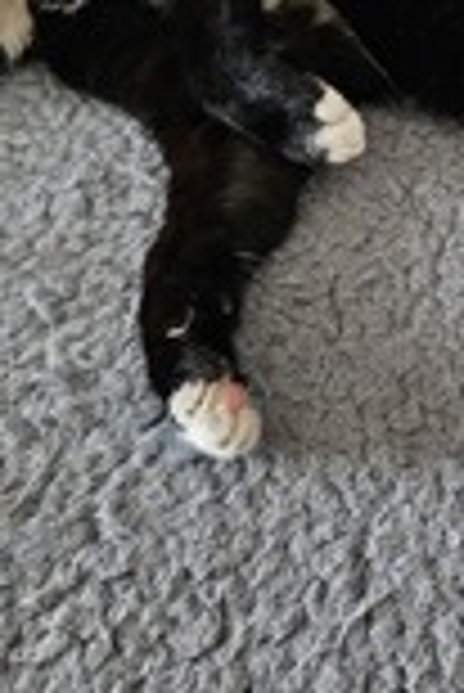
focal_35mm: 62
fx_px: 1196
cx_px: 387
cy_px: 36
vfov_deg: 30.5
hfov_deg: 21.6
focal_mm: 6.3
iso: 800
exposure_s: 1/25
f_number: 1.7
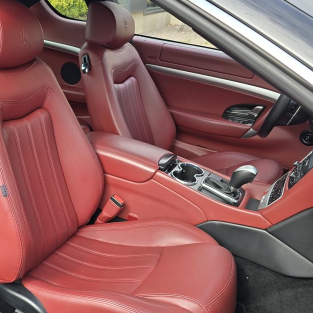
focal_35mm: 39
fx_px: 399
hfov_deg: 40.1
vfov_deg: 42.8
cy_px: 171
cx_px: 40
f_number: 1.7
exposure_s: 1/189
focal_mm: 6.3
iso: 12
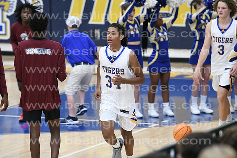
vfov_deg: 5.7
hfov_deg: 8.6
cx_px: 118
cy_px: 79
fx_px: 1580
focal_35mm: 240
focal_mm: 160
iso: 8000
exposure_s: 1/640
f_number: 4
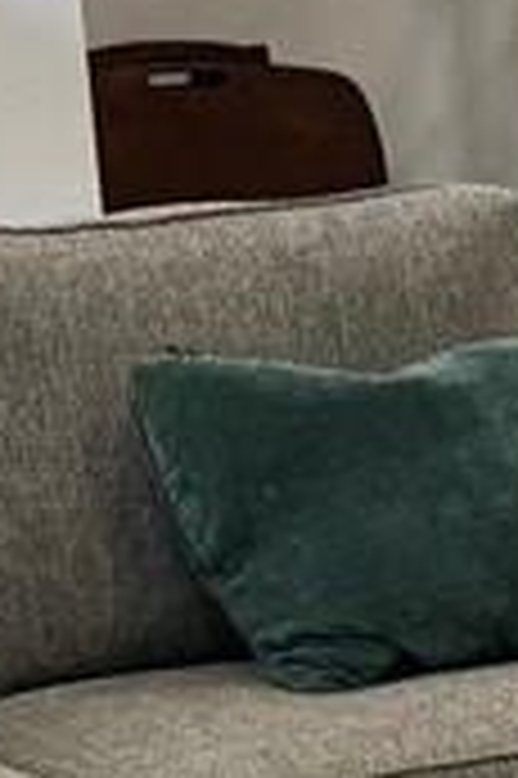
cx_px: 2887
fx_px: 4995
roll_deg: -0.7
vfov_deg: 8.9
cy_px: 616
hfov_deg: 4.7
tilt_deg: -12.1
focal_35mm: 231
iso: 160
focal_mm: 6.76
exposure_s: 1/120
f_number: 1.78
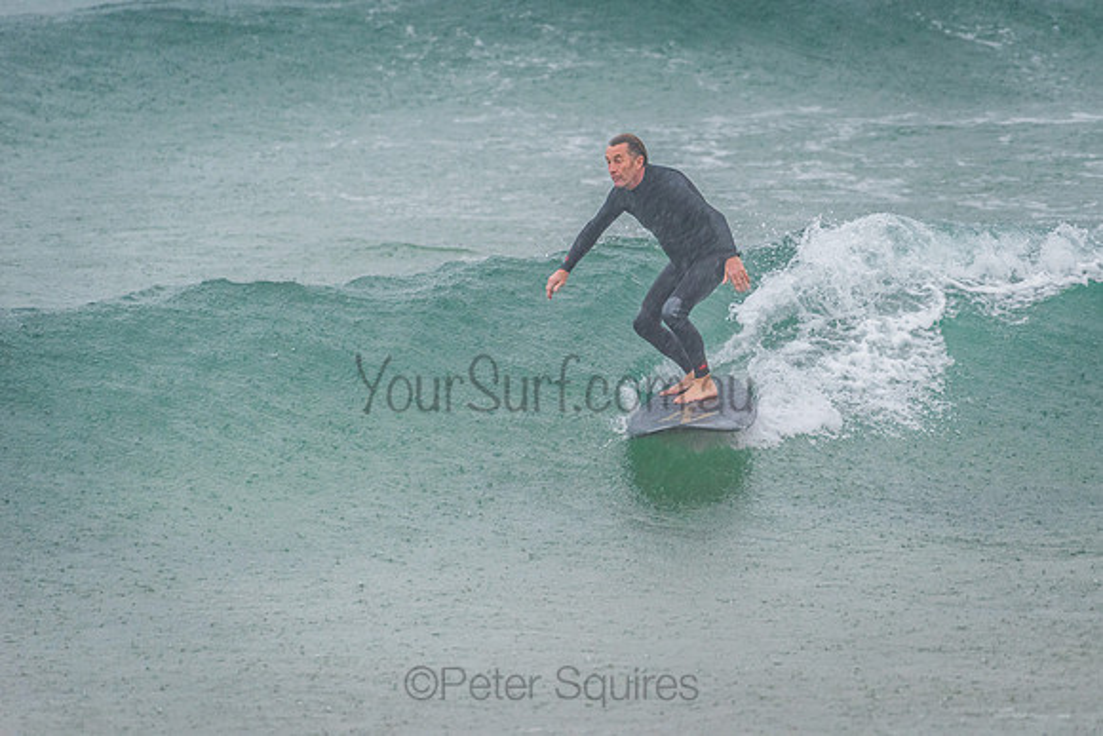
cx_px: 672
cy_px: 288
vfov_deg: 2.3
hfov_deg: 3.4
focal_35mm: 609
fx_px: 18659
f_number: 5.6
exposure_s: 1/320
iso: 800
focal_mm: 500
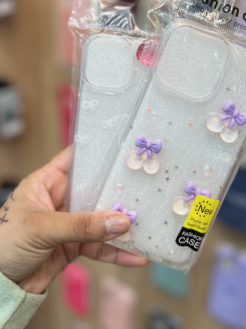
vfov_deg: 50.4
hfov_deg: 39.4
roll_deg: -2.3
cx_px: 154
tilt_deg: -18.4
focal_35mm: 36
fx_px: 341
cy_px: 108
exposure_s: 1/100
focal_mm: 5.7
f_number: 1.5
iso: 64
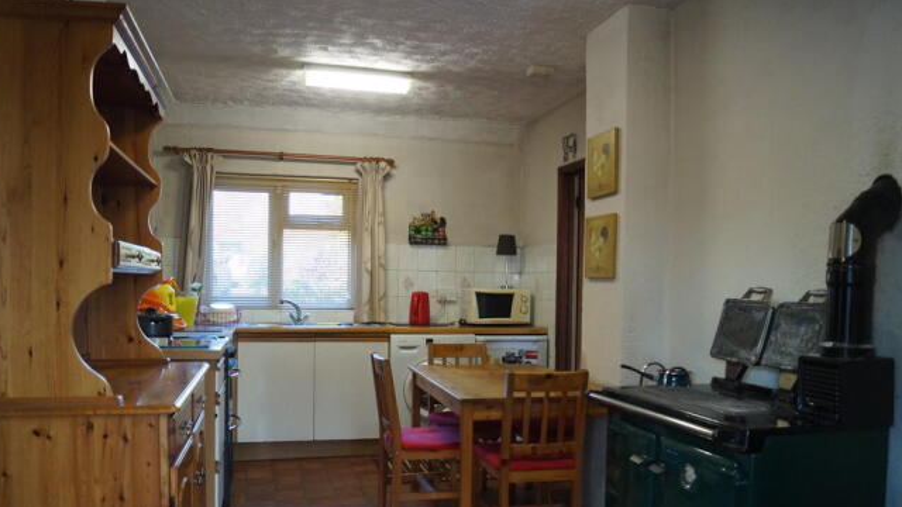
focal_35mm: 29
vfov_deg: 40.0
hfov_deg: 66.1
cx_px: 441
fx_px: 694
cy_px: 305
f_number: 4
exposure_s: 1/160
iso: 1000
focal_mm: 18
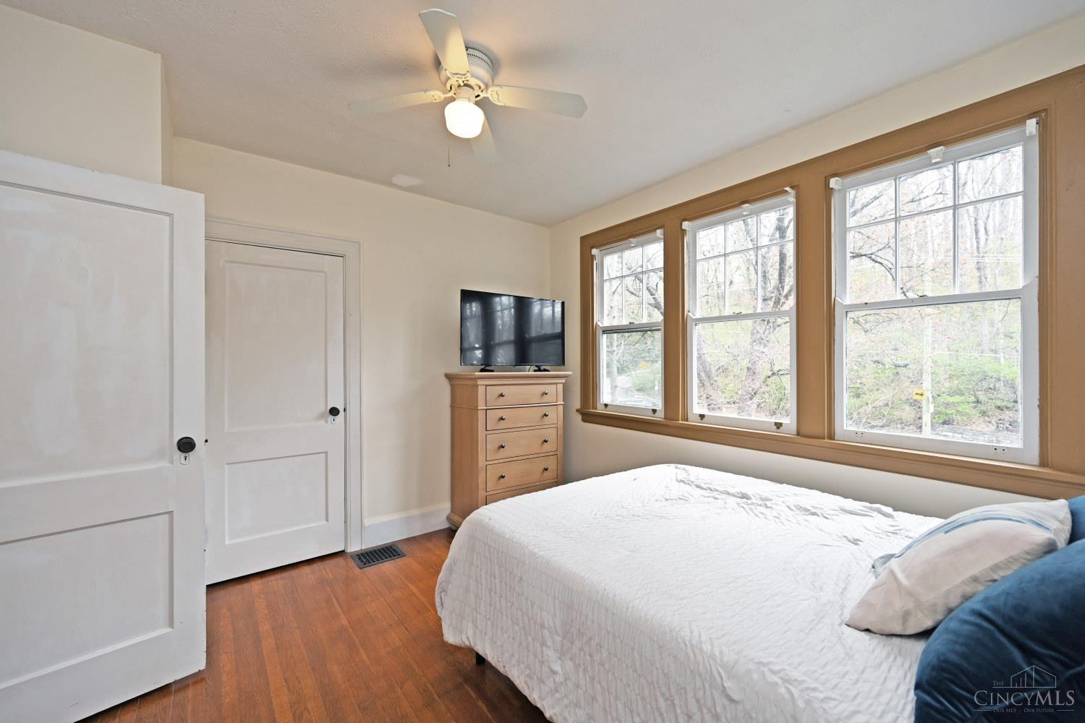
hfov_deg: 104.3
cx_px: 542
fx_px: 422
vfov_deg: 81.2
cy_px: 362
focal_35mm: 14
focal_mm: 14
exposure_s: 1/100
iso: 200
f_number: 5
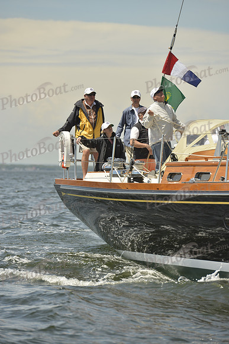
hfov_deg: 6.9
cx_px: 114
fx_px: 1907
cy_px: 172
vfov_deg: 10.3
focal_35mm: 200
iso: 280
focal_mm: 200
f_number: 7.1
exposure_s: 1/1600
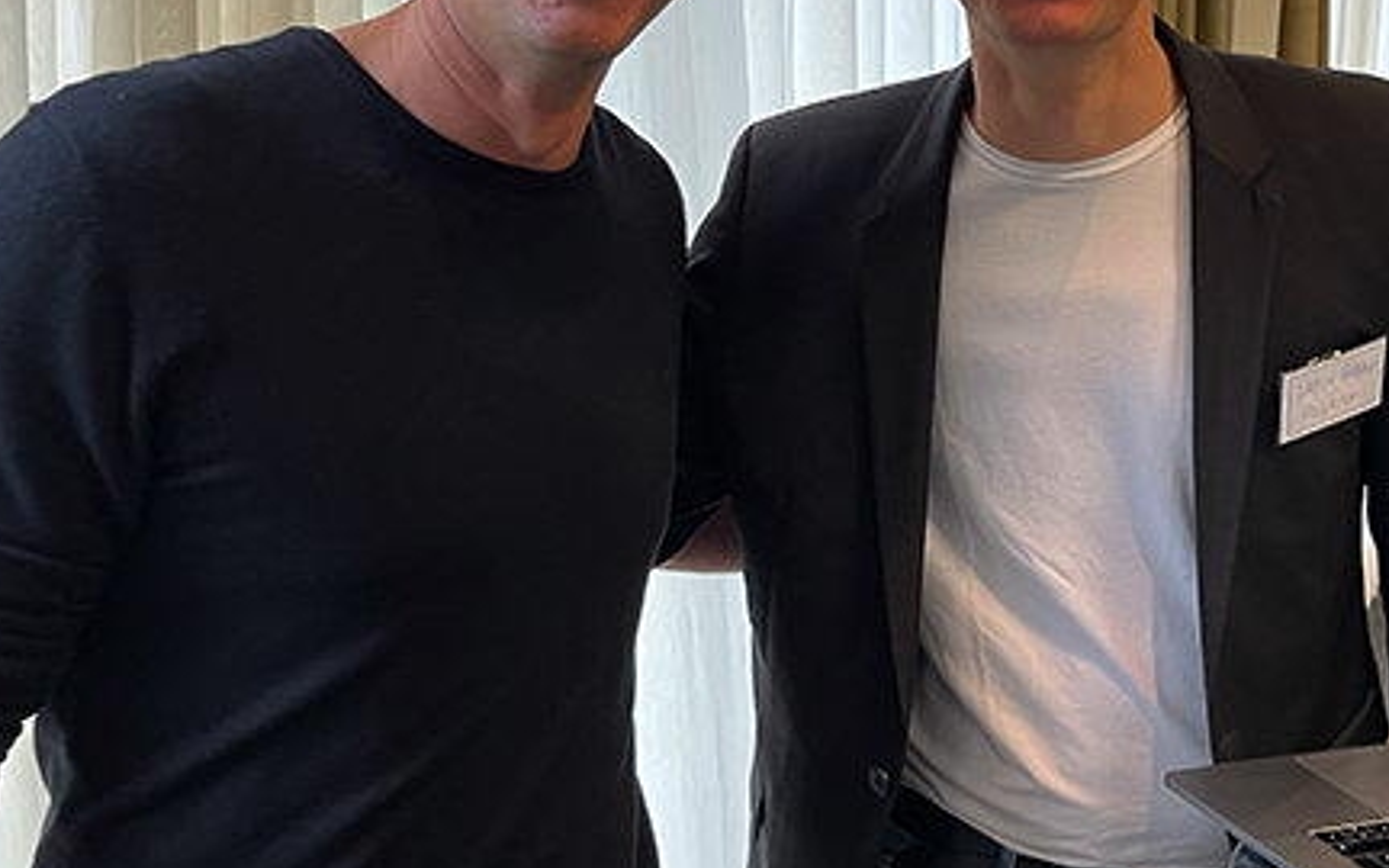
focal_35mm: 51
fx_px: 1931
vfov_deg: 25.3
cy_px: 383
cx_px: 1080
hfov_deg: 38.3
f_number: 1.6
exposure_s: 1/50
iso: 100
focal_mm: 5.1
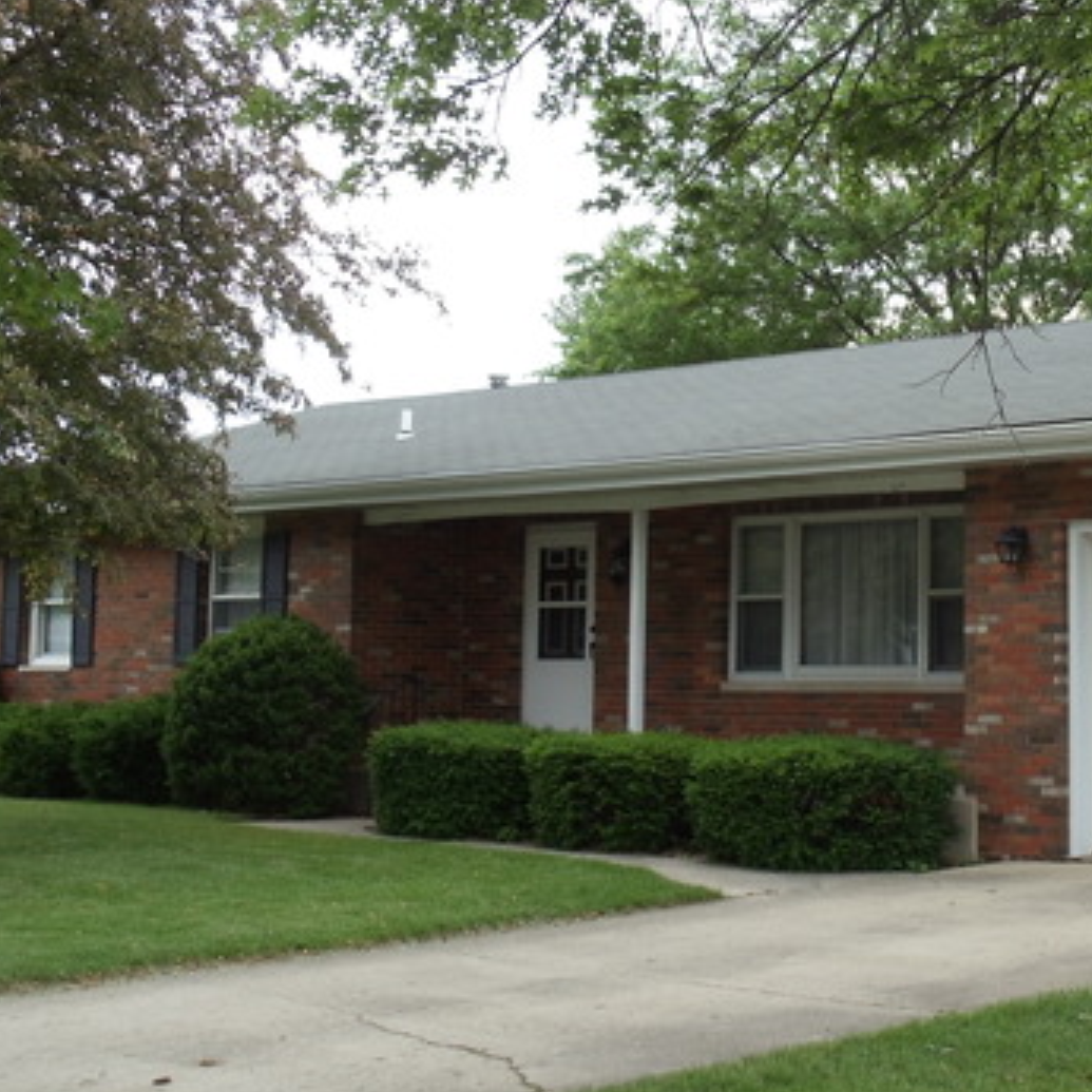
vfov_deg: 21.1
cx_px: 908
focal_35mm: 82
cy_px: 525
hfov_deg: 20.8
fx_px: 2927
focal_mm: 6.81
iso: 80
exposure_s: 1/50
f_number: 3.7
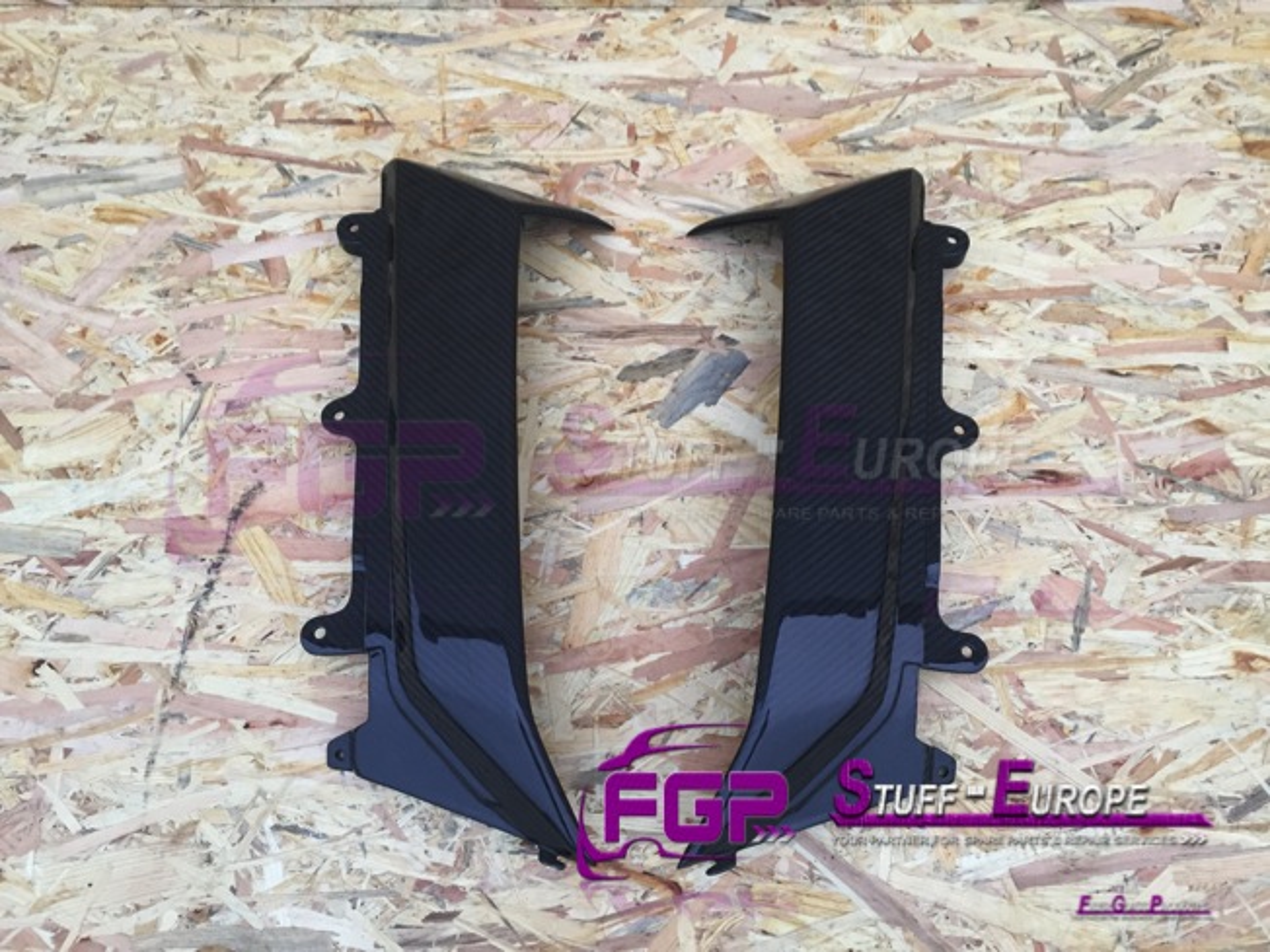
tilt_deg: -72.0
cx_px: 635
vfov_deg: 48.2
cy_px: 476
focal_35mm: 29
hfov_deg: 61.7
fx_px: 1064
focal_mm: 4.15
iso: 64
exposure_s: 1/33
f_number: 2.2
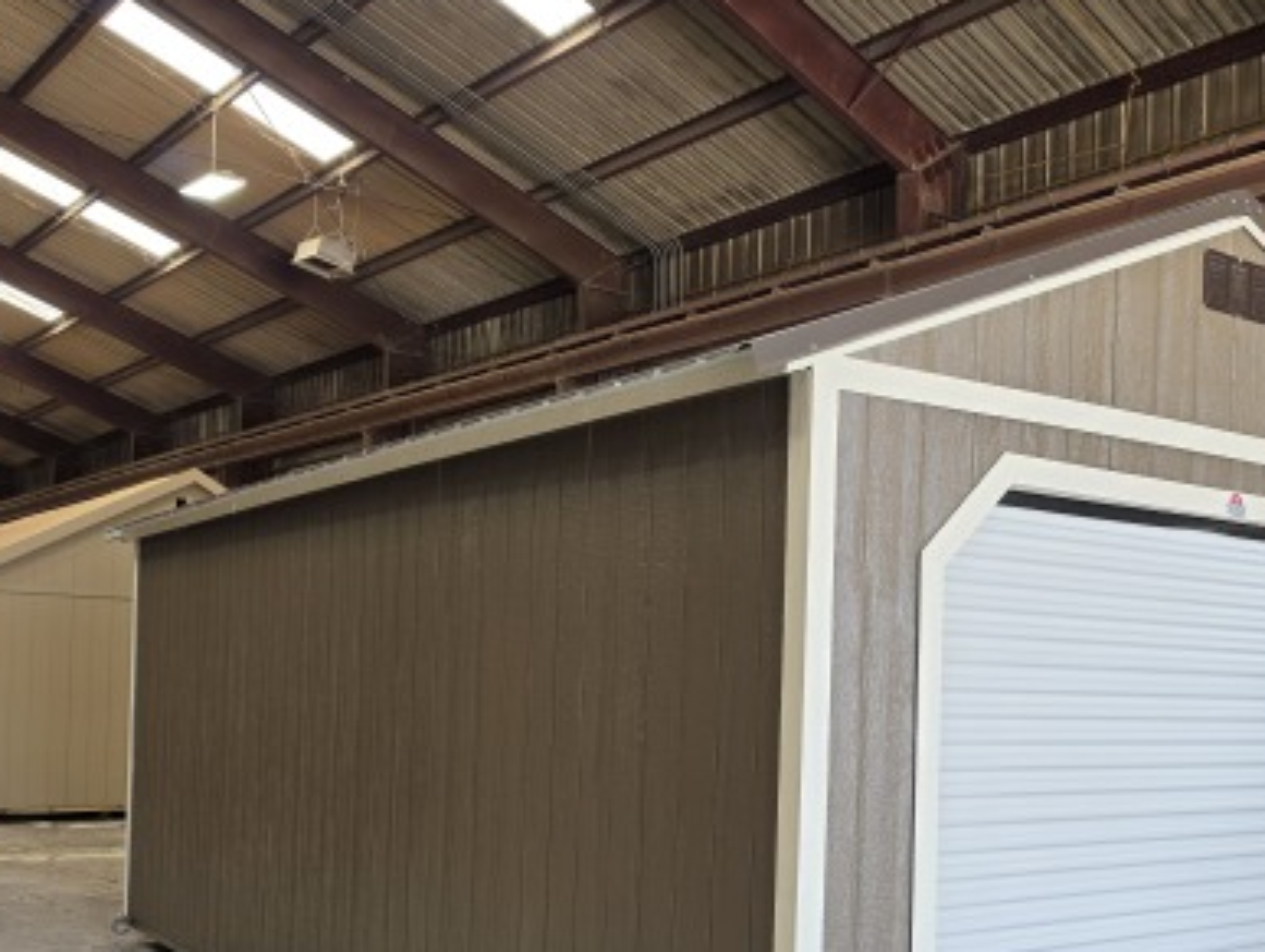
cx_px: 896
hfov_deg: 47.7
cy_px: 694
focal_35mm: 38
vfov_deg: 37.0
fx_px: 1390
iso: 40
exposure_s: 1/180
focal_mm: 6.5
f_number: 1.4
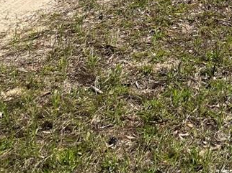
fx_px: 650
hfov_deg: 18.5
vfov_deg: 12.5
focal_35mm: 97
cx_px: 322
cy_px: -220
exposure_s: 1/4484
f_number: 1.6
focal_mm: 5.1
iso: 50
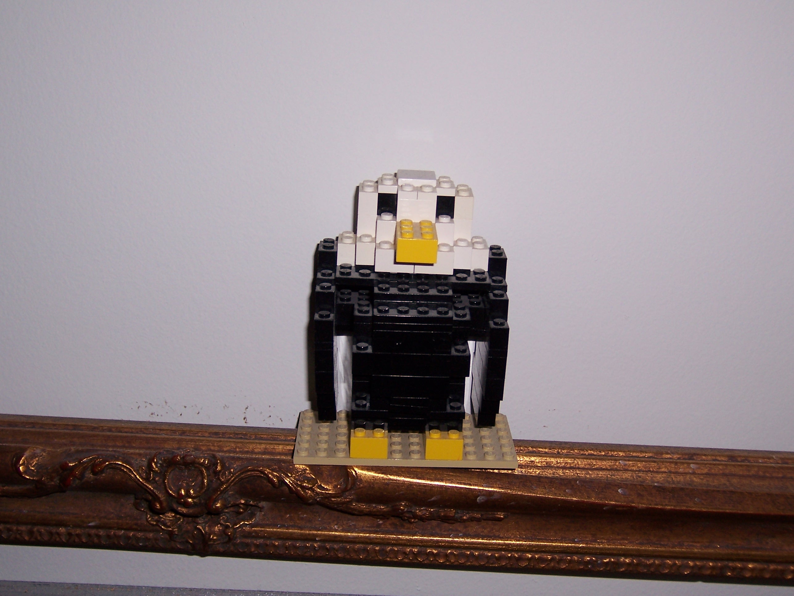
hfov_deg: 38.9
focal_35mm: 49
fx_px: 1124
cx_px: 397
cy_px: 298
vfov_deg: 29.7
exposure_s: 1/60
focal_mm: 8.2
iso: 80
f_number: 3.4
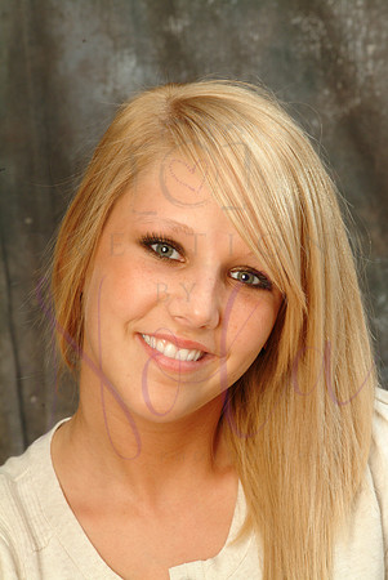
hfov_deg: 6.3
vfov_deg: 9.5
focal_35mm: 218
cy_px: 290
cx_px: 194
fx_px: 3508
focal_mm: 145
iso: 400
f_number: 11
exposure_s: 1/125
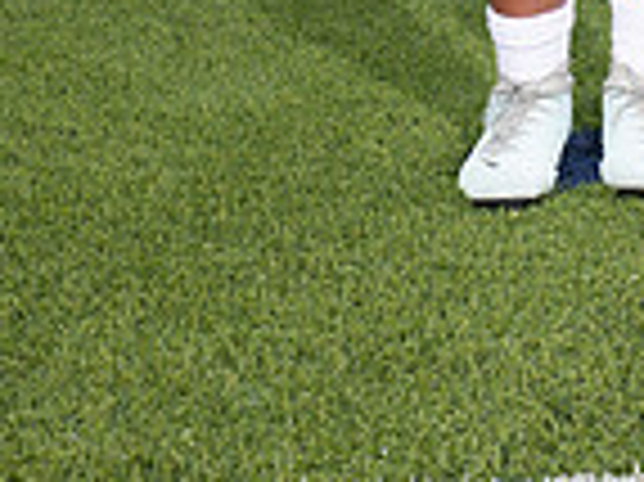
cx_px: 630
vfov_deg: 10.6
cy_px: -523
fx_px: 2361
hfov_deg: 15.3
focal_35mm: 127
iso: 125
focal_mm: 42
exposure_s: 1/400
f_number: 7.1
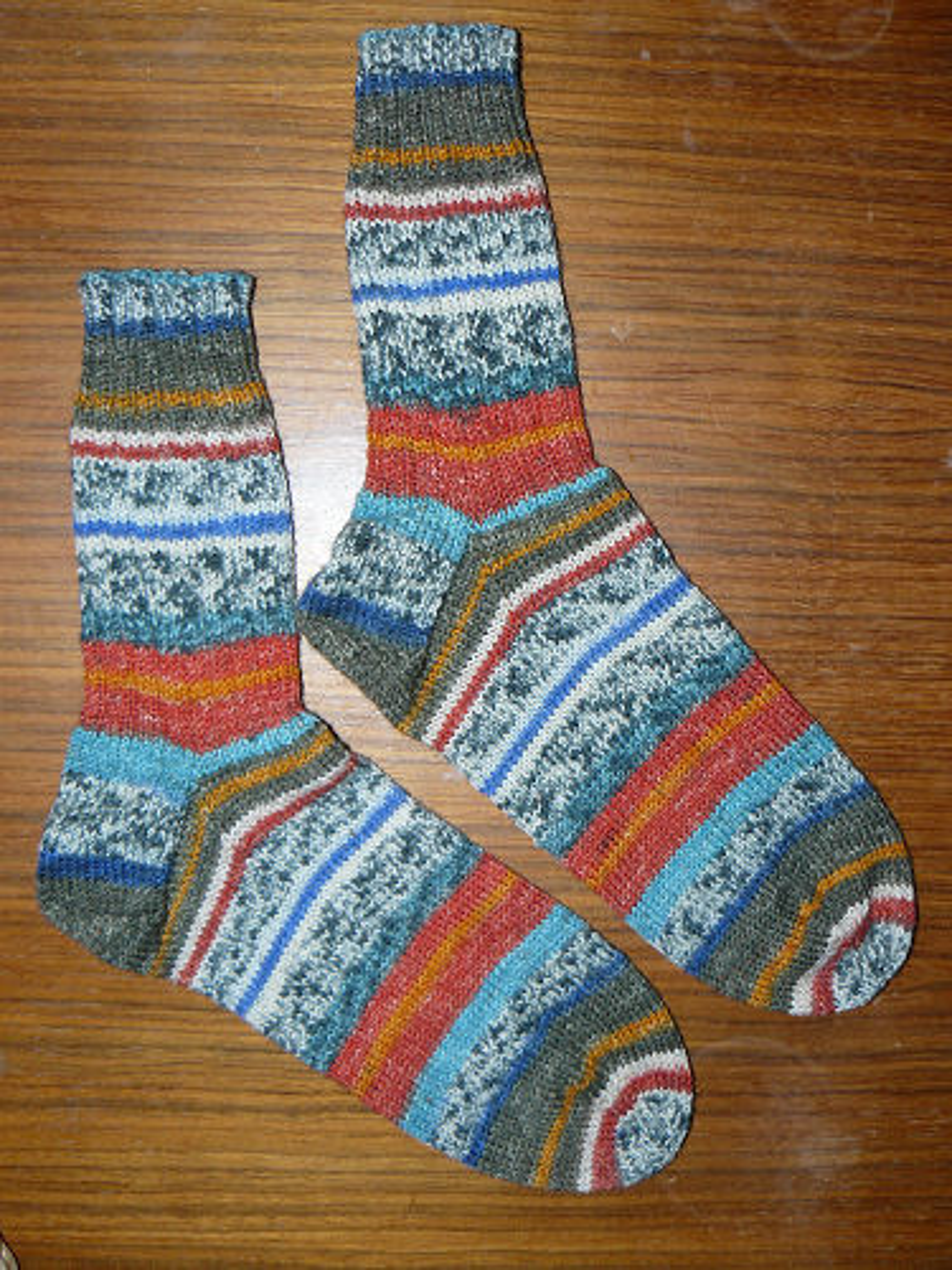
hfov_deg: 39.7
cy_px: 635
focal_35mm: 36
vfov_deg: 51.4
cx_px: 476
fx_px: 1320
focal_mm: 6
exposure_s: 1/20
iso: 100
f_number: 2.8
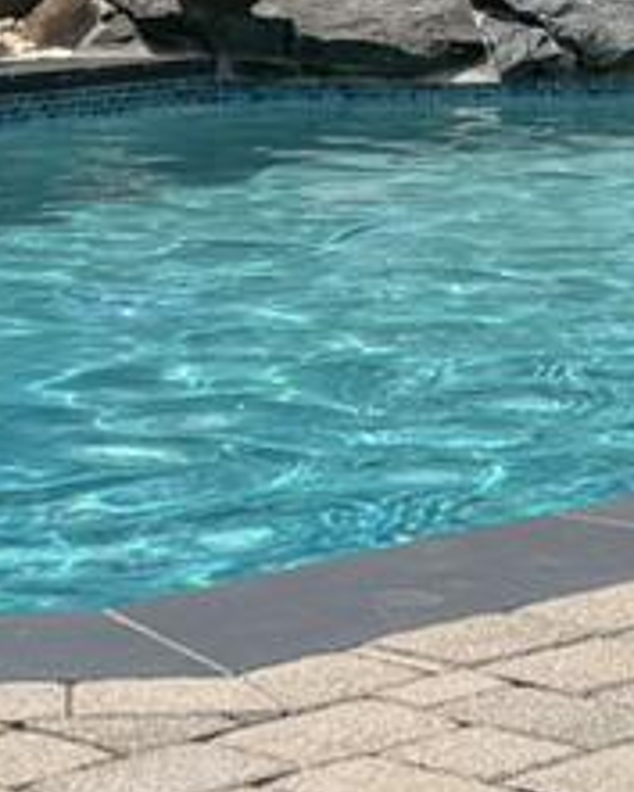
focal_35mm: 217
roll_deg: +0.1
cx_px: 645
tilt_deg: -3.1
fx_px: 5086
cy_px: -140
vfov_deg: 8.8
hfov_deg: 7.1
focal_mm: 6.76
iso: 80
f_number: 1.78
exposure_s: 1/7937
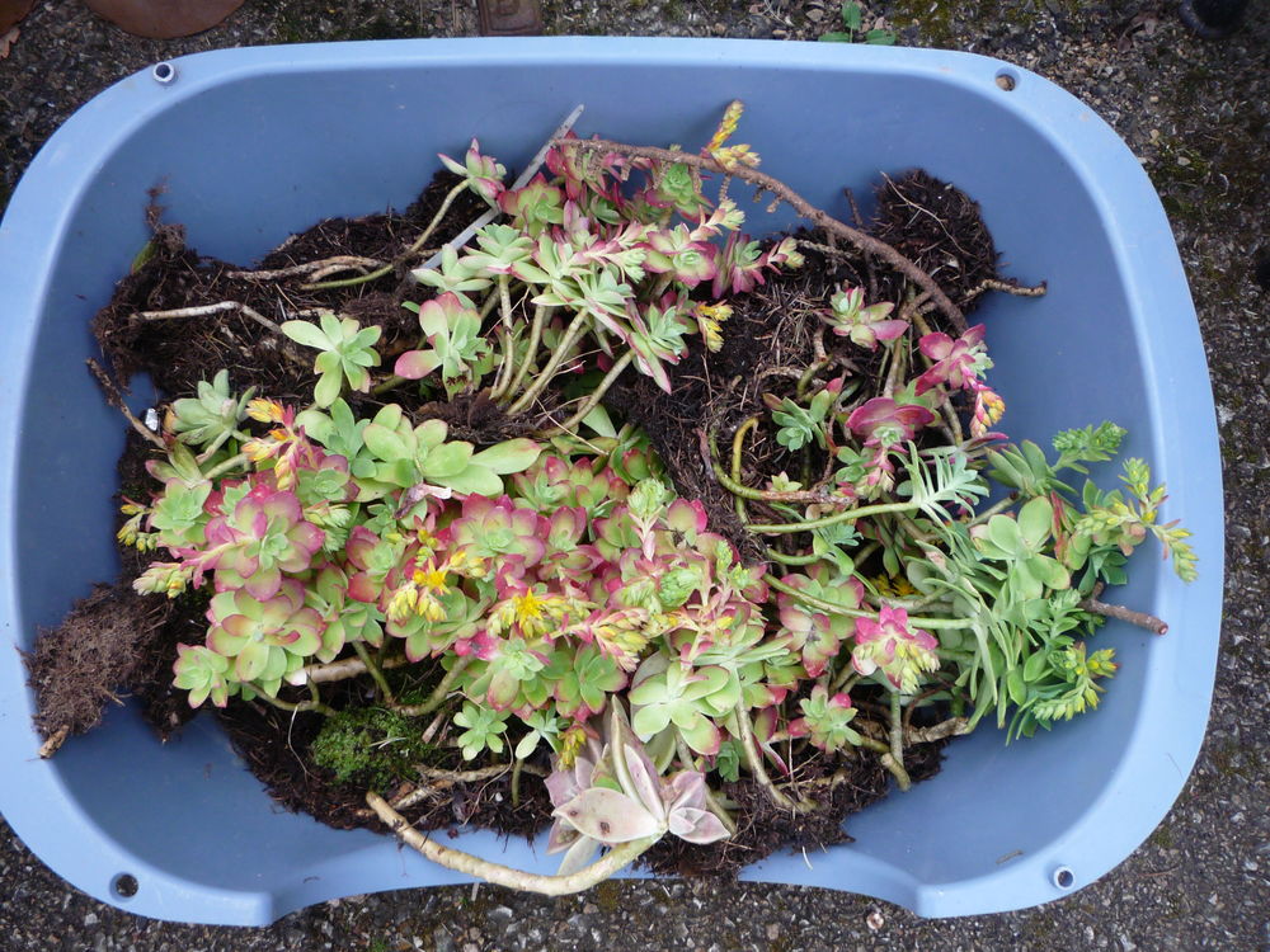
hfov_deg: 60.0
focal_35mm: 30
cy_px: 476
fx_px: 1101
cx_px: 635
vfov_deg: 46.8
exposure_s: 1/30
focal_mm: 5.2
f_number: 3.3
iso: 125
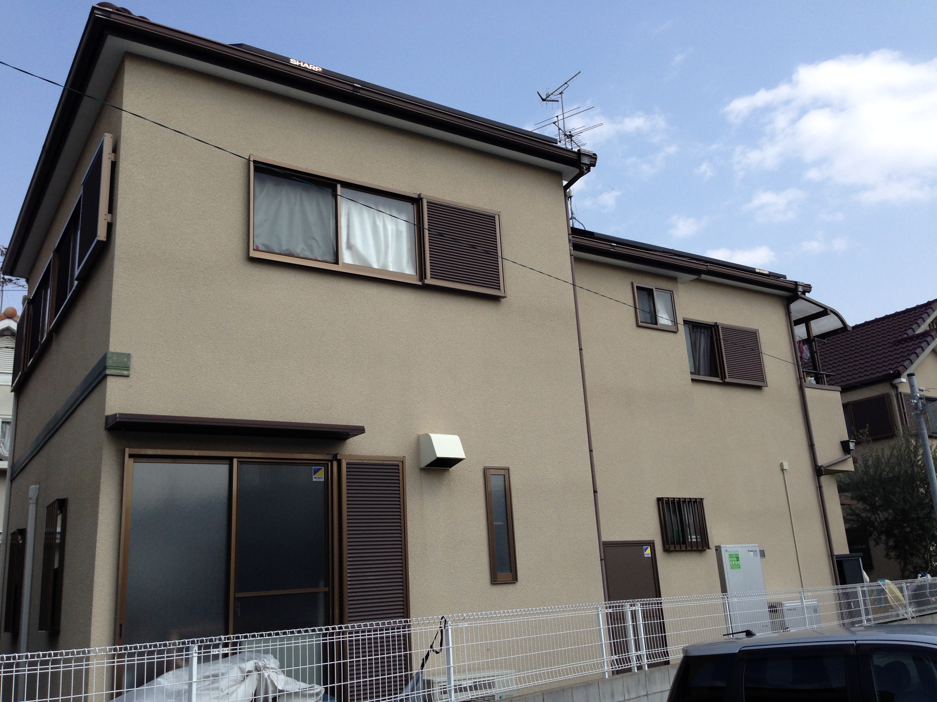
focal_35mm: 33
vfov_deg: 42.9
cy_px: 351
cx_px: 468
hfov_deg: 55.4
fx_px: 893
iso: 64
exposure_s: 1/1869
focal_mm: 4.12
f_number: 2.4
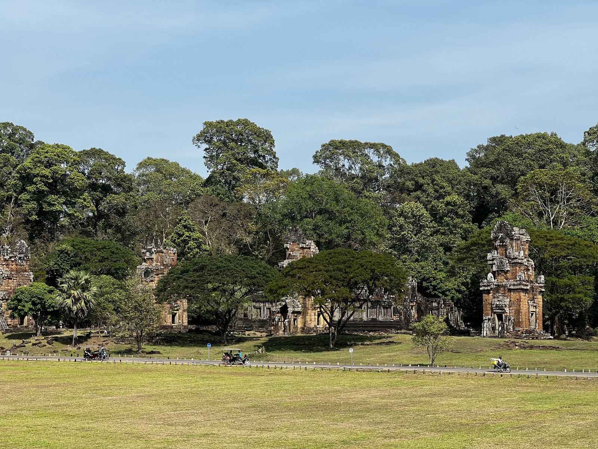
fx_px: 1330
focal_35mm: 77
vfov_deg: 19.1
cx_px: 299
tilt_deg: +3.1
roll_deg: +0.9
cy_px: 224
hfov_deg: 25.3
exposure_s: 1/657
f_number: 2.8
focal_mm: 9
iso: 32
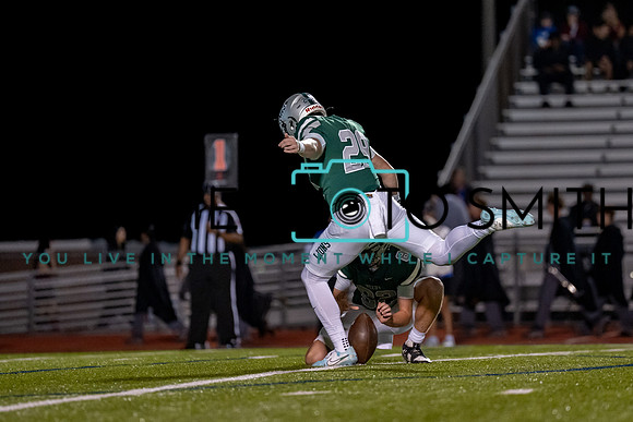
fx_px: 5084
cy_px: 204
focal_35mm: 289
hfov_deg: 7.1
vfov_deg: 4.8
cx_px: 374
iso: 3200
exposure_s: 1/1000
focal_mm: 200
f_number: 2.8
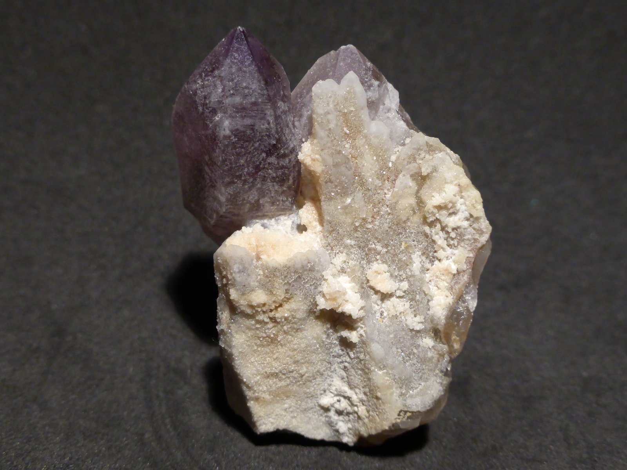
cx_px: 314
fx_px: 888
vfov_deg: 29.7
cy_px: 235
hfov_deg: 38.9
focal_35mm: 49
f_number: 4.2
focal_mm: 8.5
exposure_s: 1/25
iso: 400
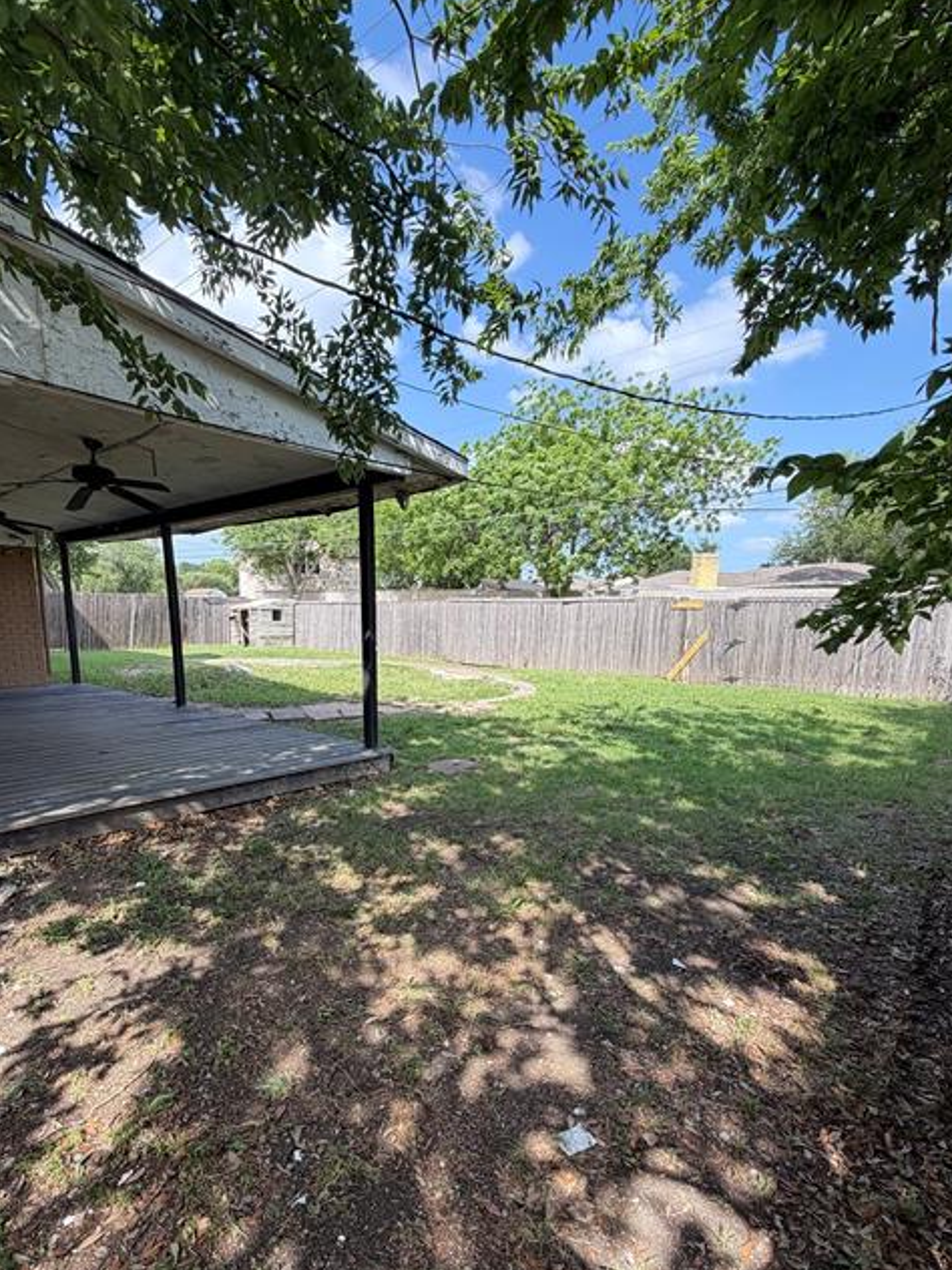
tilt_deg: -9.7
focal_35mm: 17
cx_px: 414
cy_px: 733
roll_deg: -0.3
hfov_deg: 74.4
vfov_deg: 90.3
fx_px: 623
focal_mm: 2.22
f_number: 2.2
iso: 50
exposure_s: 1/226
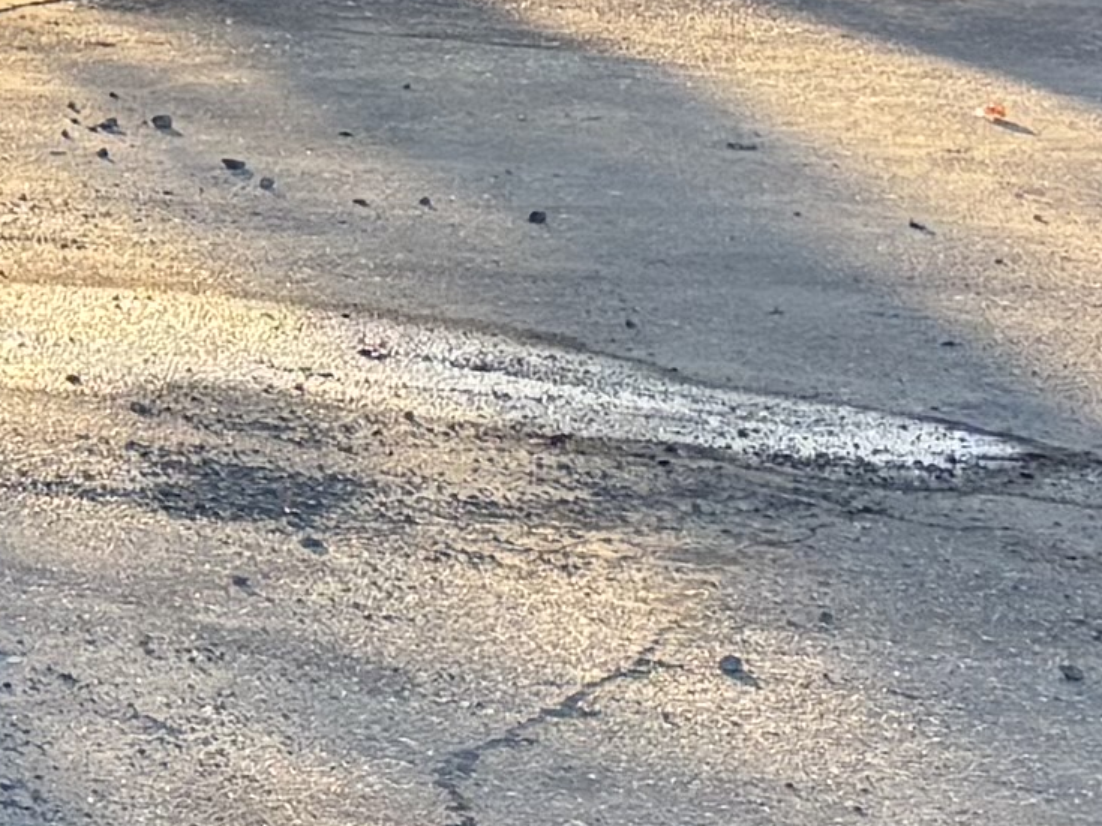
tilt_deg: +3.1
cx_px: -2265
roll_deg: -1.0
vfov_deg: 6.9
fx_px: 6430
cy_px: -1171
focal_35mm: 202
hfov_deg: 8.2
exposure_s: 1/961
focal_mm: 5.96
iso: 50
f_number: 1.6
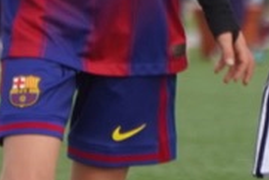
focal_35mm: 1564
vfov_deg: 0.9
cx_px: 217
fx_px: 11696
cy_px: -100
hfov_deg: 1.3
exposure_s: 1/400
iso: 250
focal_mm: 210
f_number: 6.3
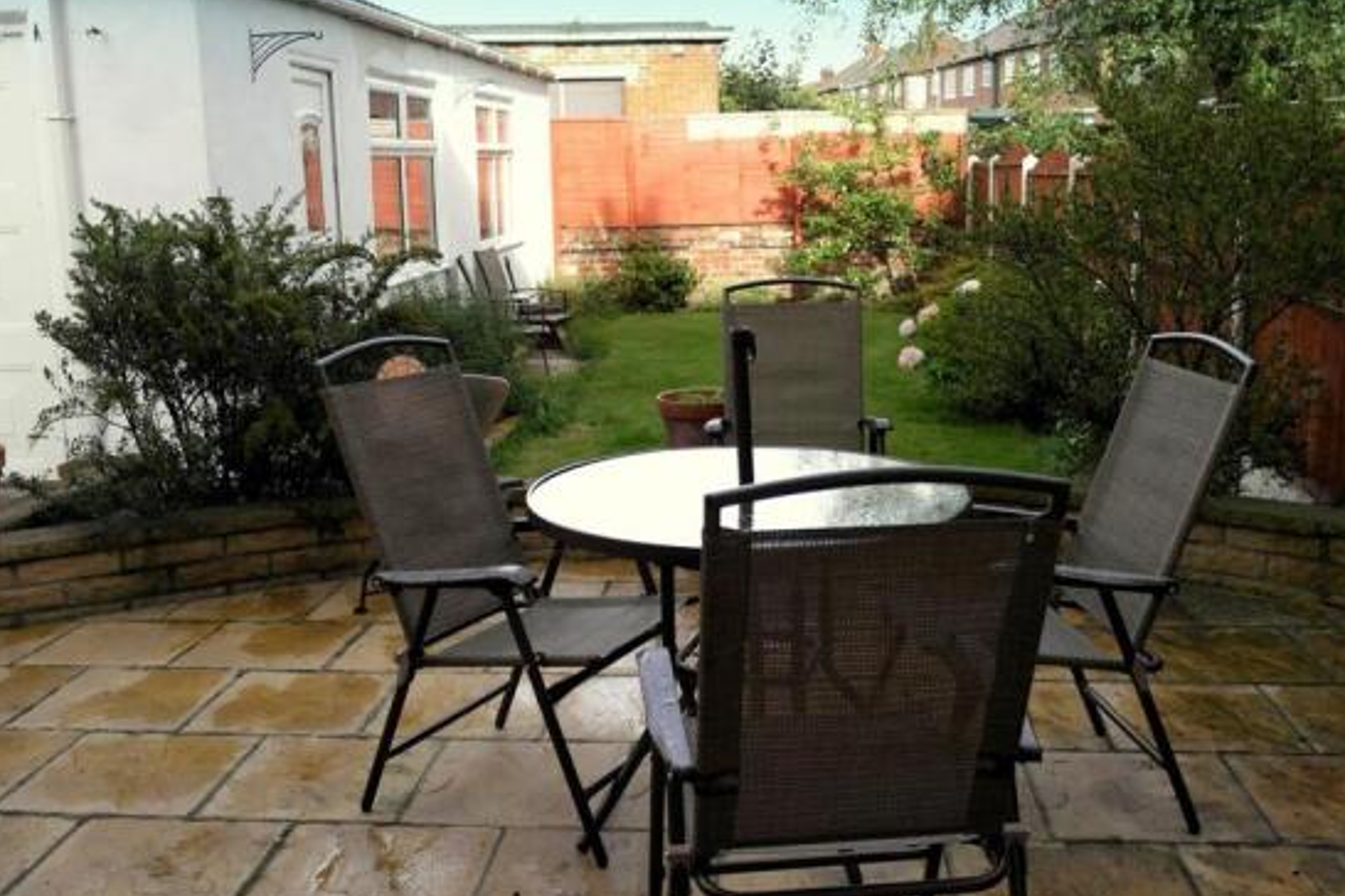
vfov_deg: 36.9
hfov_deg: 53.1
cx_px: 679
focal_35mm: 36
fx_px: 1345
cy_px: 425
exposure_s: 1/250
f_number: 2.8
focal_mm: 20
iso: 100
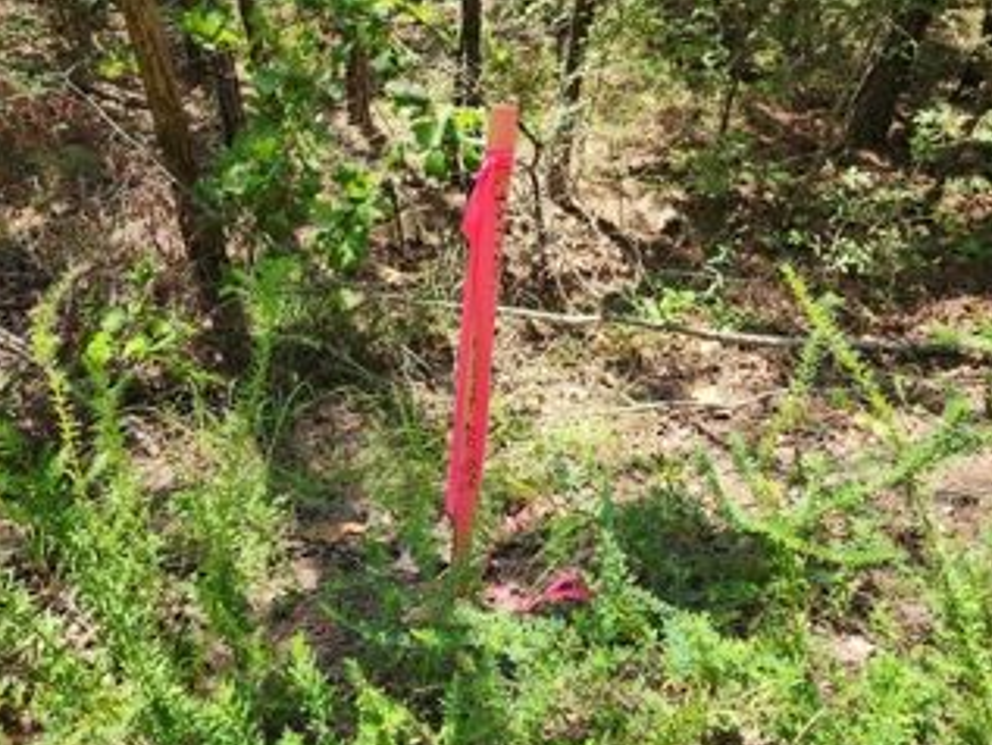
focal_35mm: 29
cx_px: 469
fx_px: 831
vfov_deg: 48.2
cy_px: 351
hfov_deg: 61.6
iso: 12
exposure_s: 1/190
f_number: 1.8
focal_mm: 6.4
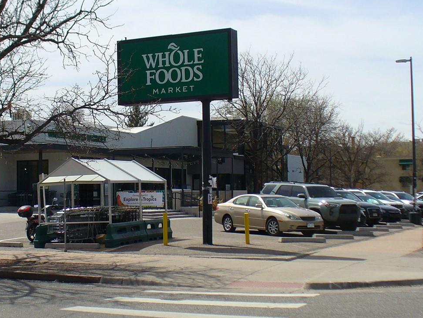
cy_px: 154
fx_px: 746
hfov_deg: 31.6
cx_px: 171
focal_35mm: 61
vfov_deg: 24.0
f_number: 5.6
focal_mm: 6.1
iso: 80
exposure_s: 1/500
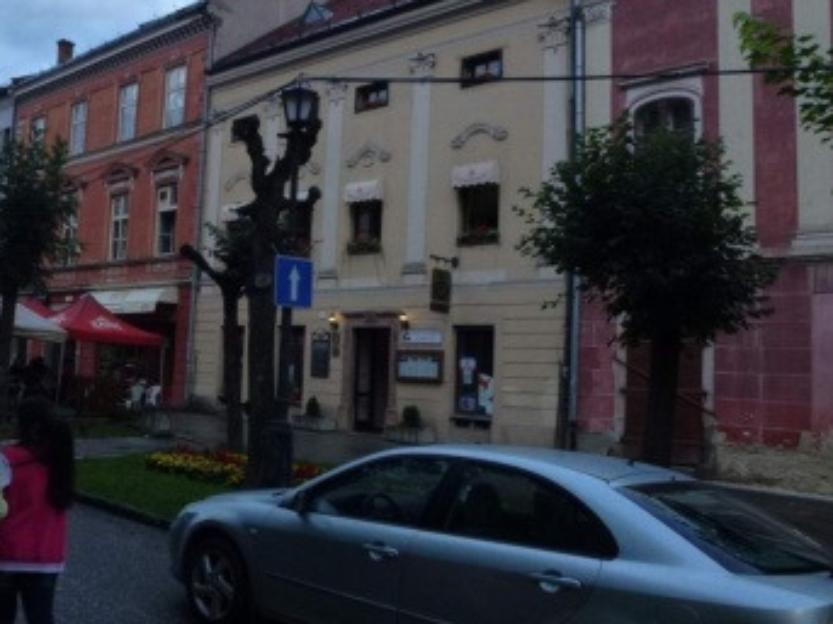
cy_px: 283
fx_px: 842
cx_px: 231
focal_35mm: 35
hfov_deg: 50.9
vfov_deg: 40.6
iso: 160
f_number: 3.3
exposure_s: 1/100
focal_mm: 4.3
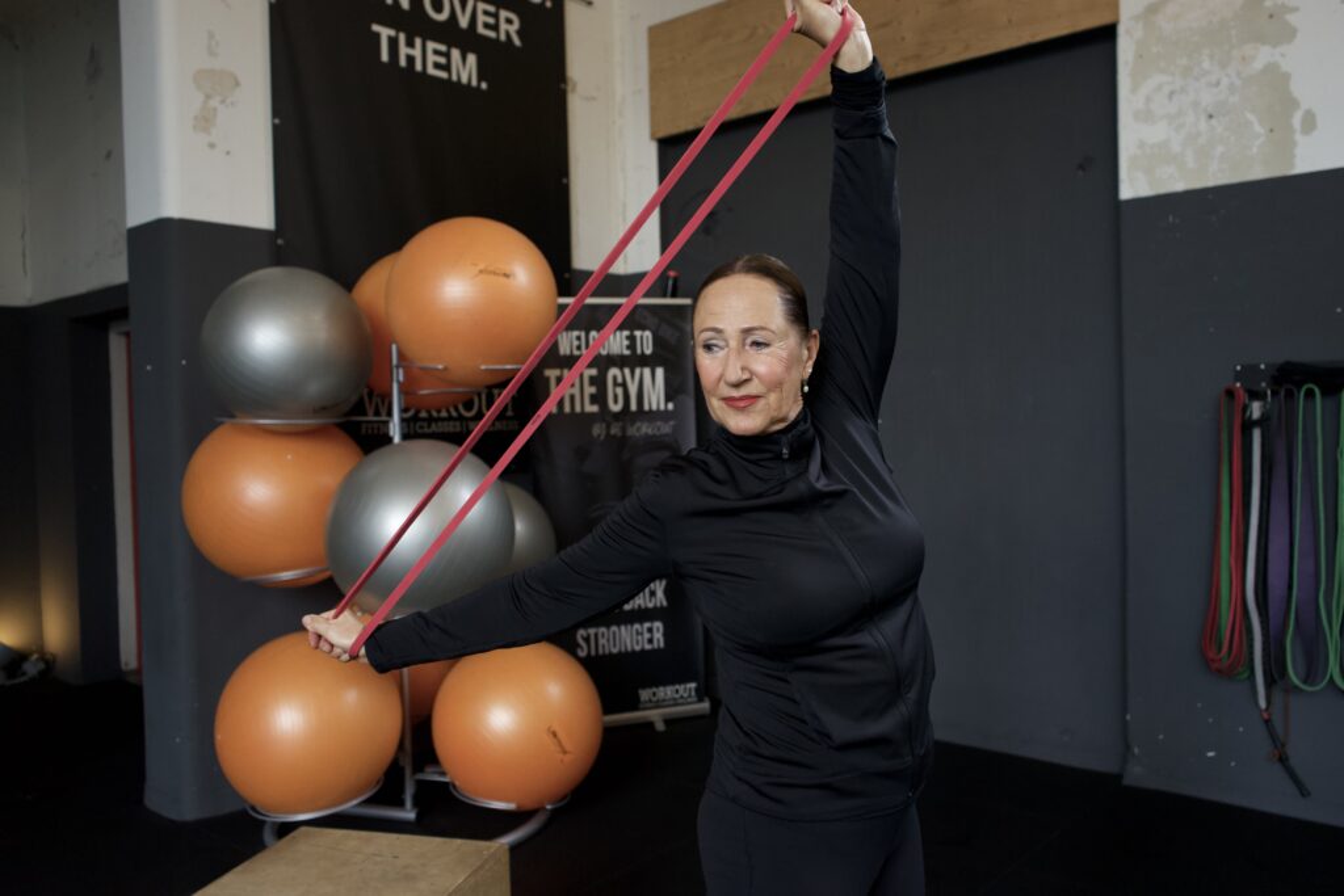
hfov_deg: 65.5
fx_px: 1045
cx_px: 672
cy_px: 448
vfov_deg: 46.4
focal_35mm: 28
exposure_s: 1/160
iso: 1600
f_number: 4
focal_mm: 28
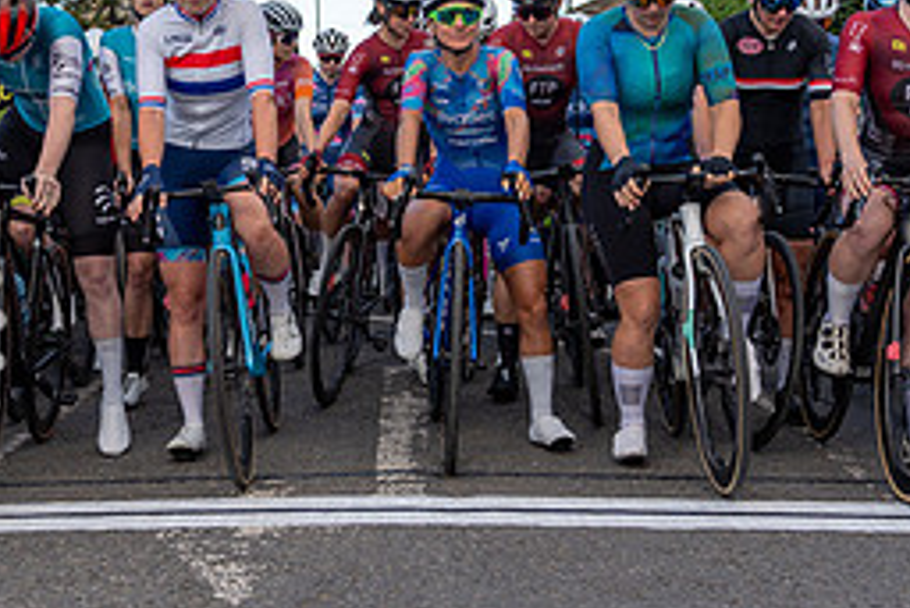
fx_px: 1619
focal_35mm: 64
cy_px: 144
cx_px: 224
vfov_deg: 21.1
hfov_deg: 30.8
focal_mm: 28
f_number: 3.5
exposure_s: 1/400
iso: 100
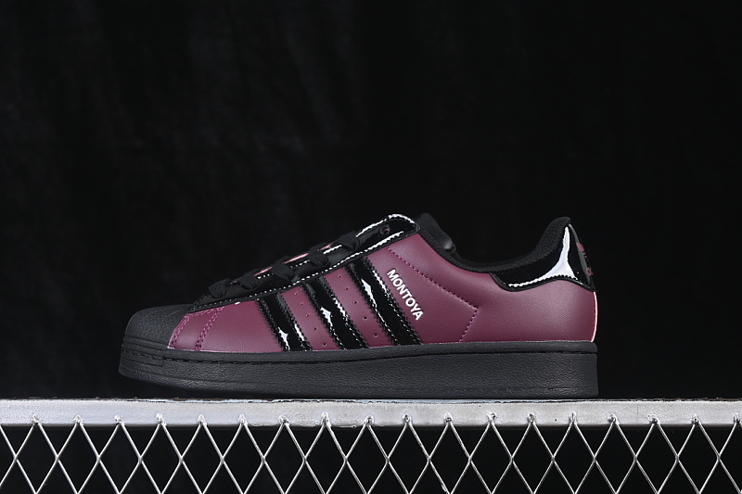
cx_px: 371
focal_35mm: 75
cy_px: 247
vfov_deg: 18.2
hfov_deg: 27.0
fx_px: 1545
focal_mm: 50
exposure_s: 1/60
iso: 160
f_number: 6.3
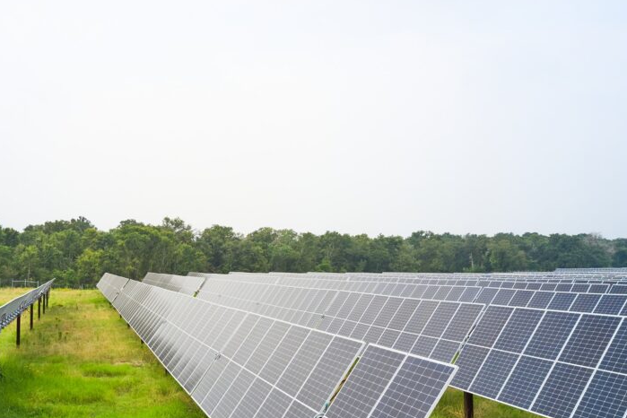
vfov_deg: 32.6
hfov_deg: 47.0
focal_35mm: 41
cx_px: 239
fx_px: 714
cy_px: 210
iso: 100
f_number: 5.6
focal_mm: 10.26
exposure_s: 1/200
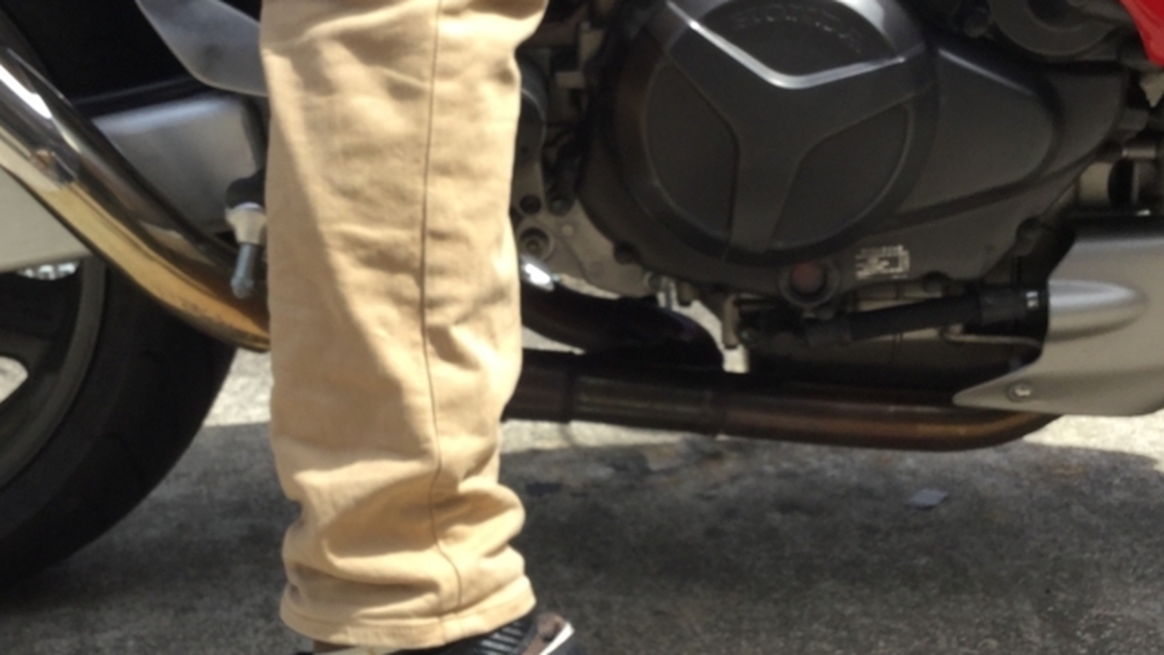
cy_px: 317
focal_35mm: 54
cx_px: 491
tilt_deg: -17.3
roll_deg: +3.0
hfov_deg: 38.4
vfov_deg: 22.2
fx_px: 1667
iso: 25
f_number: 2.4
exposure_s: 1/390
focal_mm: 3.3
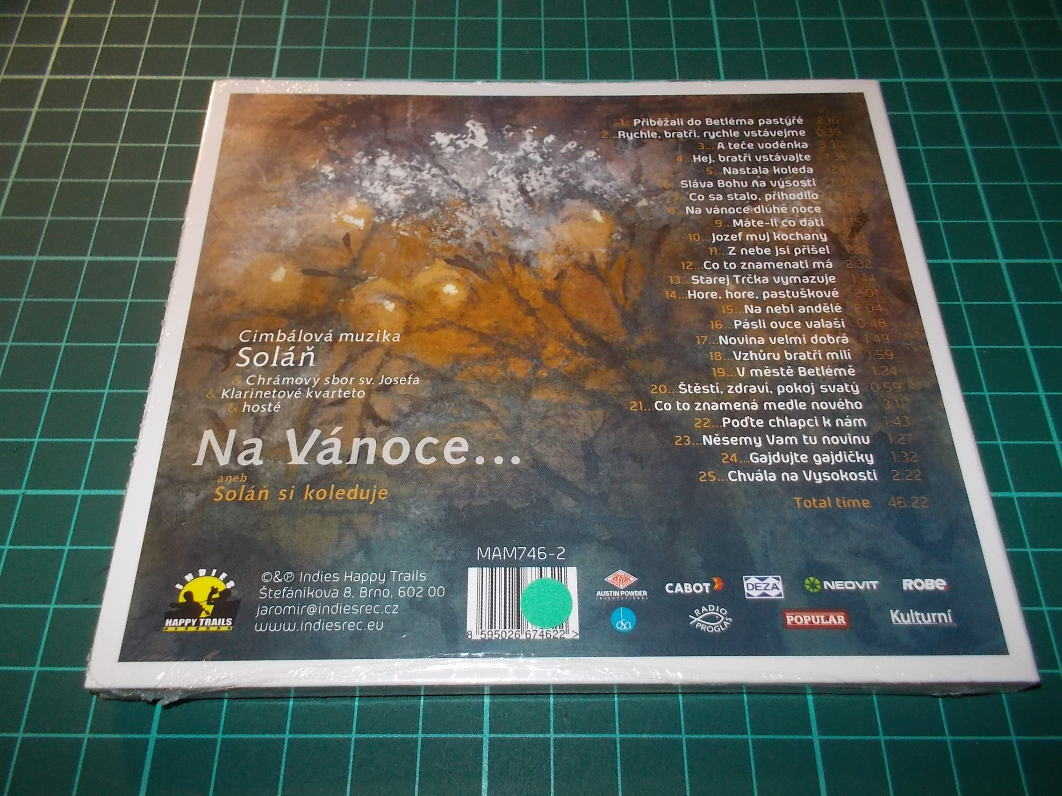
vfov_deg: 48.2
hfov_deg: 61.7
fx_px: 890
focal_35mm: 29
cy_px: 398
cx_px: 531
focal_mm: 4.1
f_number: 3.3
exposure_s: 1/30
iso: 200
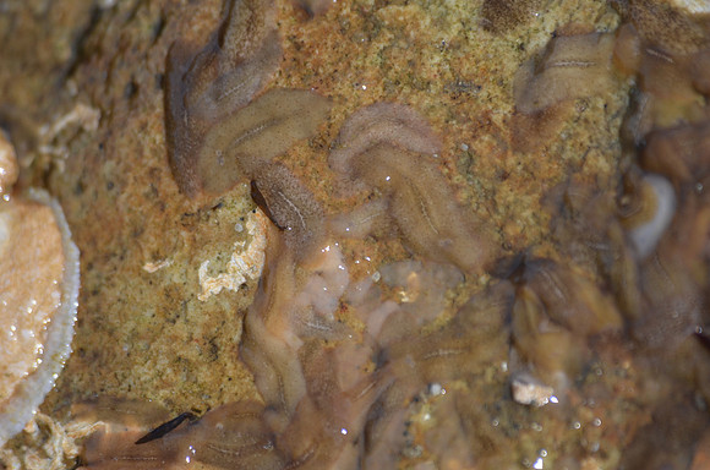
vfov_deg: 3.0
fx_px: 8856
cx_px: 355
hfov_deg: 4.6
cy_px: 235
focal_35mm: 450
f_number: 5.6
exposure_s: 1/1250
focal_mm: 300
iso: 400
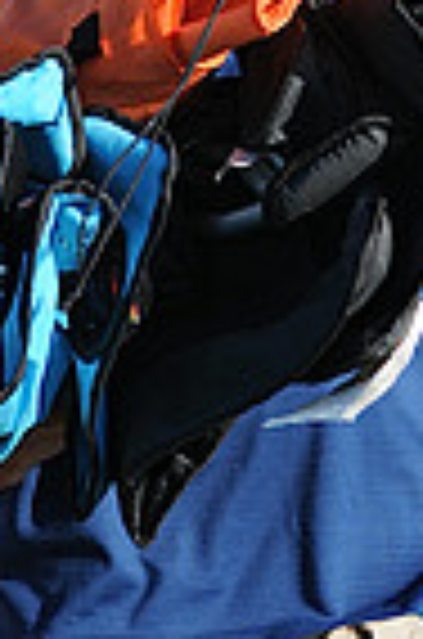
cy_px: -243
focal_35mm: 1428
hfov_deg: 1.0
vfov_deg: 1.4
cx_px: 299
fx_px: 25290
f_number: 4
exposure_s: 1/1000
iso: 200
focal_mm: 300
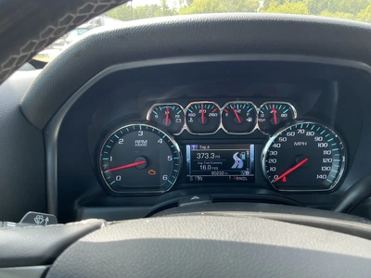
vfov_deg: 49.7
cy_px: 139
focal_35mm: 28
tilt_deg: -17.9
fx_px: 300
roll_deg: +0.4
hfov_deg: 63.4
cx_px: 186
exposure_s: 1/122
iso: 32
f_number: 1.8
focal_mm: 3
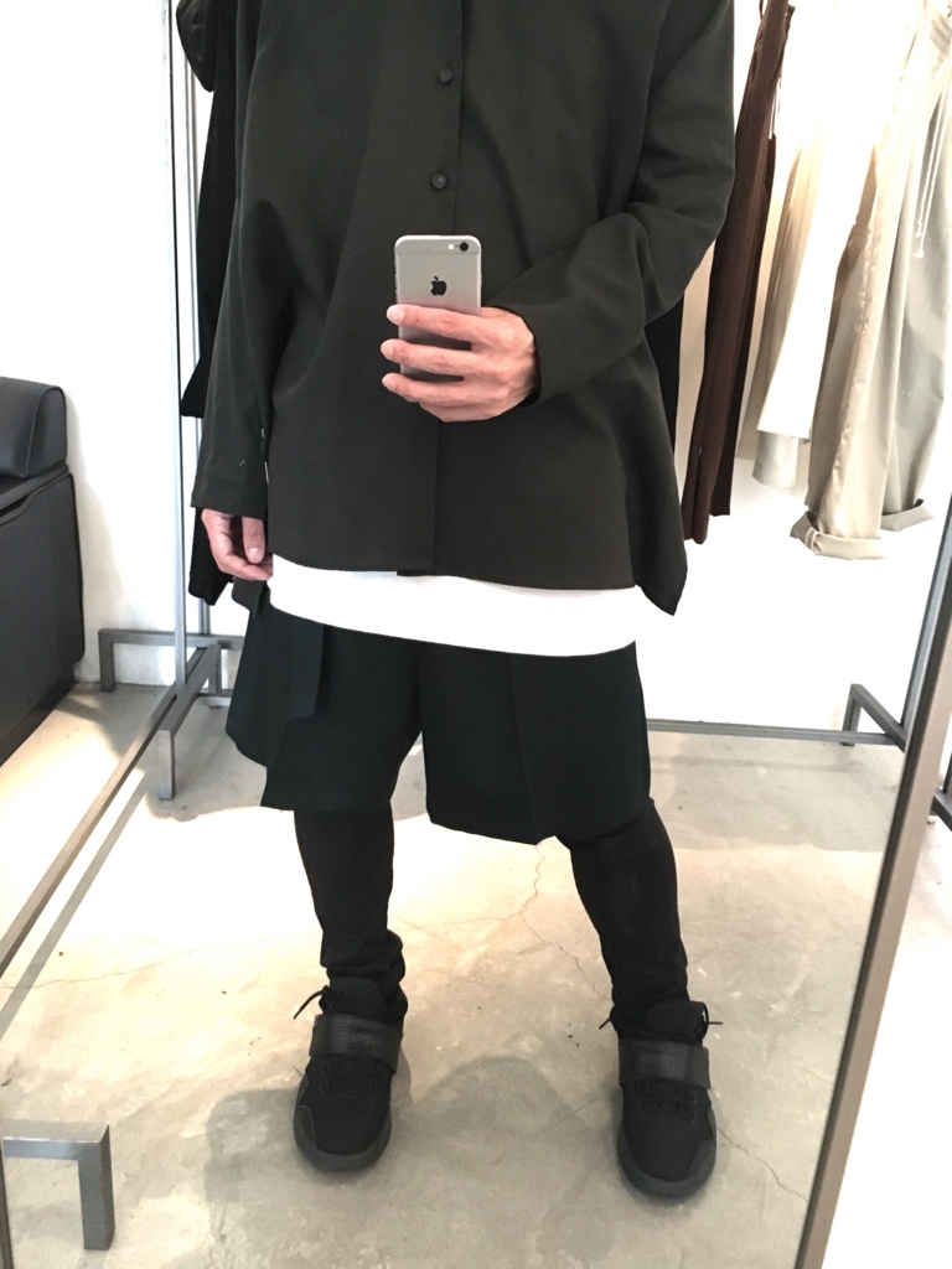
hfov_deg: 48.2
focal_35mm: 29
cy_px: 634
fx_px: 1063
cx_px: 476
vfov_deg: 61.7
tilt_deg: -19.4
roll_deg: -4.8
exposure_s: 1/30
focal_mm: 4.15
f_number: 2.2
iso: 200
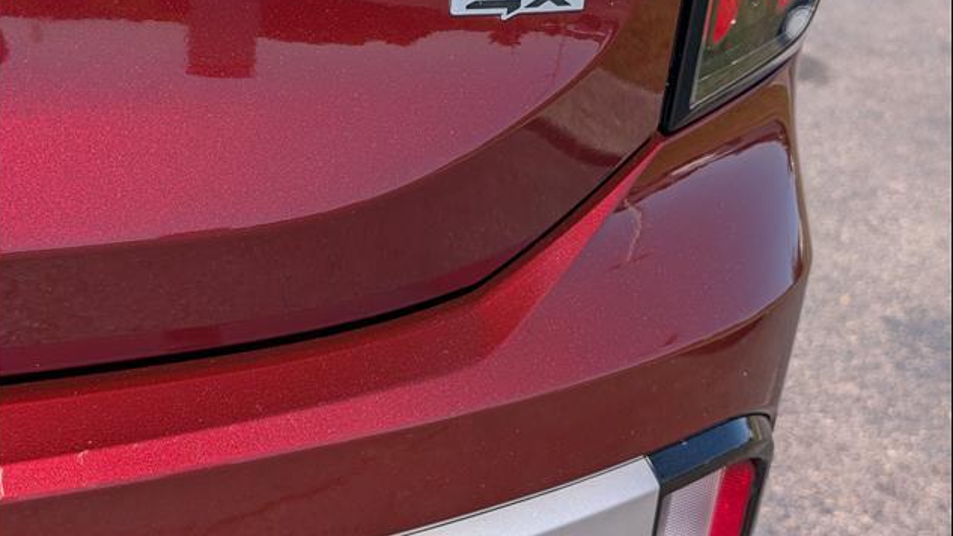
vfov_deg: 22.2
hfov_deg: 38.5
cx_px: 473
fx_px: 1365
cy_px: 271
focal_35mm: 54
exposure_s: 1/1667
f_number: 1.68
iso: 22
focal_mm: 6.9
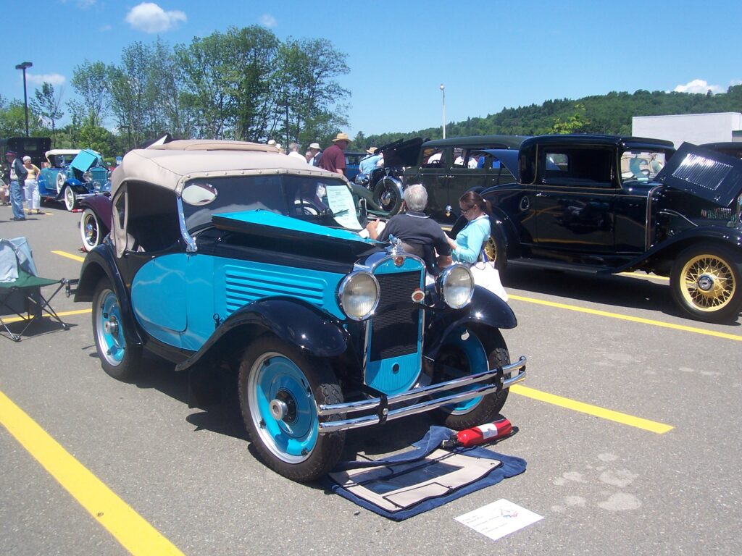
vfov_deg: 41.8
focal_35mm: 34
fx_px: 729
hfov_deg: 54.0
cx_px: 371
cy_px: 278
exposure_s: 1/500
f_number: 5.6
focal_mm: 5.6
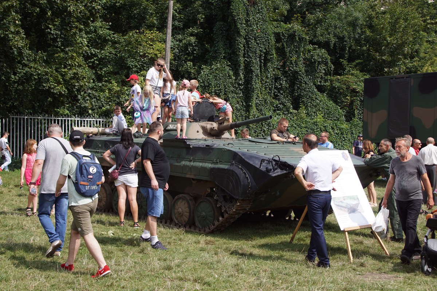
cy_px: 146
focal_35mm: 52
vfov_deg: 25.8
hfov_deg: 37.9
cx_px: 218
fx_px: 637
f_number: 6.3
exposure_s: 1/320
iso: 100
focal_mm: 35
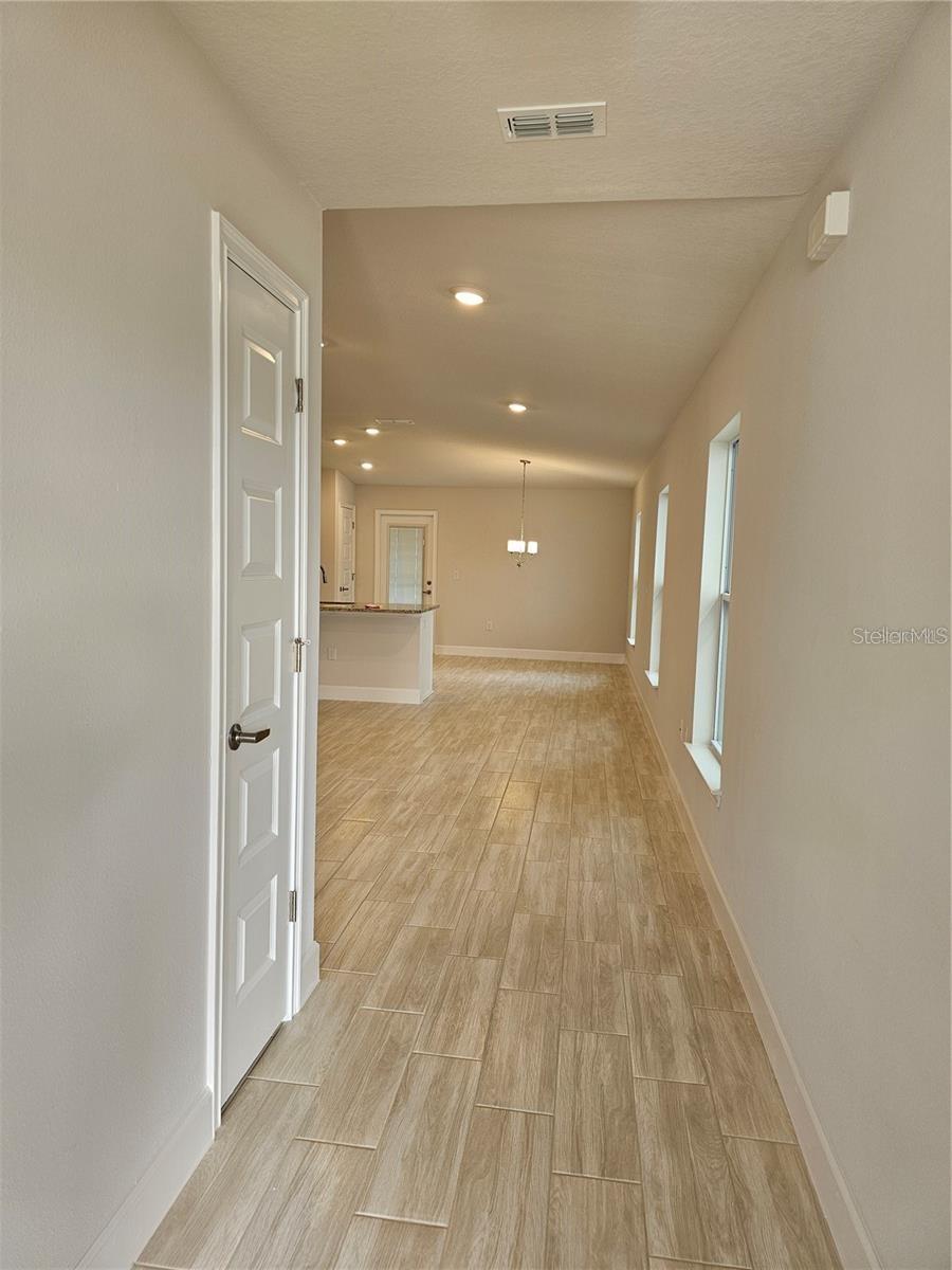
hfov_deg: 58.9
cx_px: 476
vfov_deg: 73.9
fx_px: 843
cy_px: 635
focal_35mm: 23
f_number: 1.7
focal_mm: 6.3
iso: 80
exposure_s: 1/120
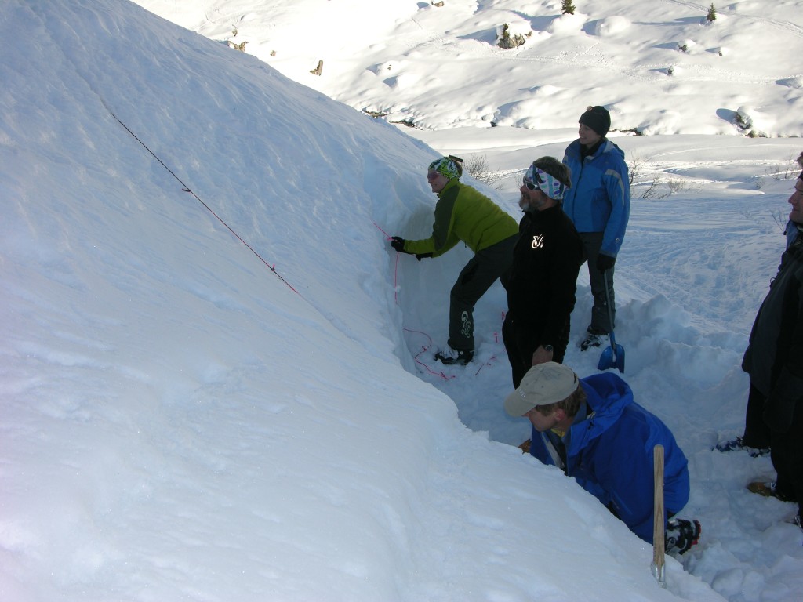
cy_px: 301
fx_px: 812
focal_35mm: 35
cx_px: 402
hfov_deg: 52.6
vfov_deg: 40.7
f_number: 5.6
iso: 50
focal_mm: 8.9
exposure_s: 1/224
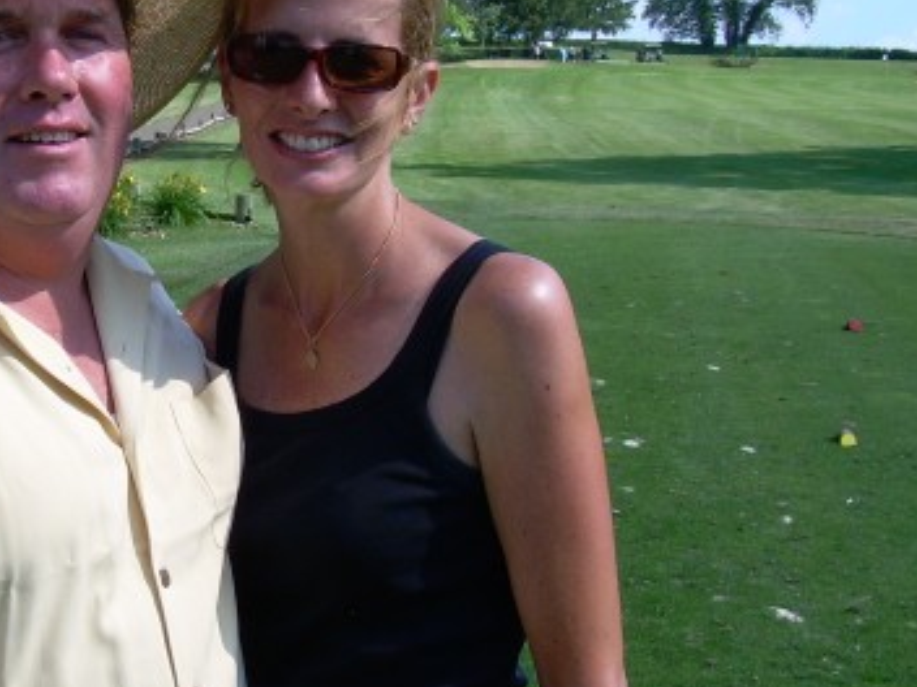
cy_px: 268
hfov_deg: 27.6
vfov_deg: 21.3
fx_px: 1828
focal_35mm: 69
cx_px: 175
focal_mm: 6.3
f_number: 4.6
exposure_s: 1/297
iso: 50
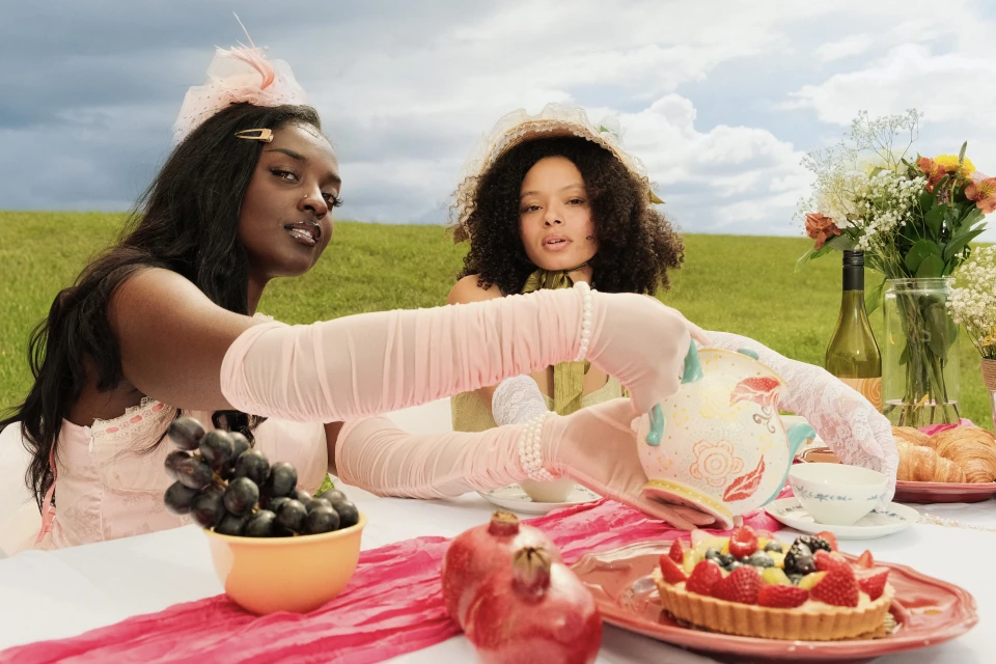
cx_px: 498
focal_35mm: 35
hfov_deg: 54.4
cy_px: 332
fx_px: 968
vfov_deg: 37.9
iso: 1600
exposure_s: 1/125
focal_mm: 23.3
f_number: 5.6
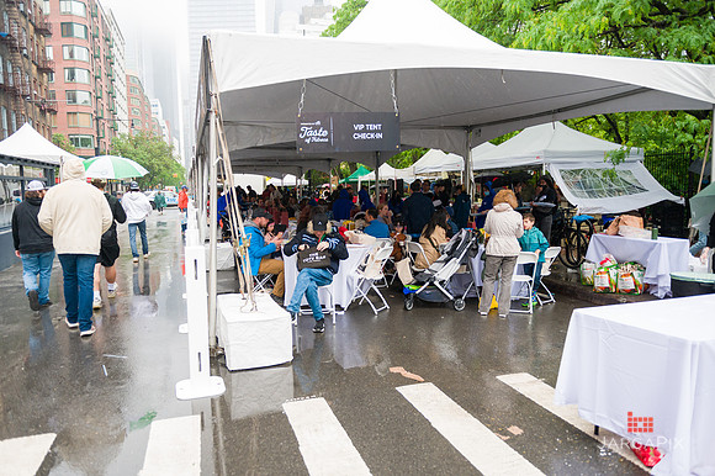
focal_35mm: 26
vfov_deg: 49.5
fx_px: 516
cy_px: 238
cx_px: 358
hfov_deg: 69.4
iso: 400
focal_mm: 26
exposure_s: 1/500
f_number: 3.2
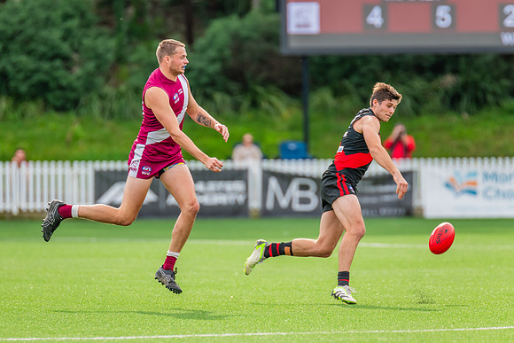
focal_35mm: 492
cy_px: 143
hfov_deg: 4.2
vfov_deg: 2.8
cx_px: 214
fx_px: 7021
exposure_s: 1/1250
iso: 800
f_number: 5
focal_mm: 420
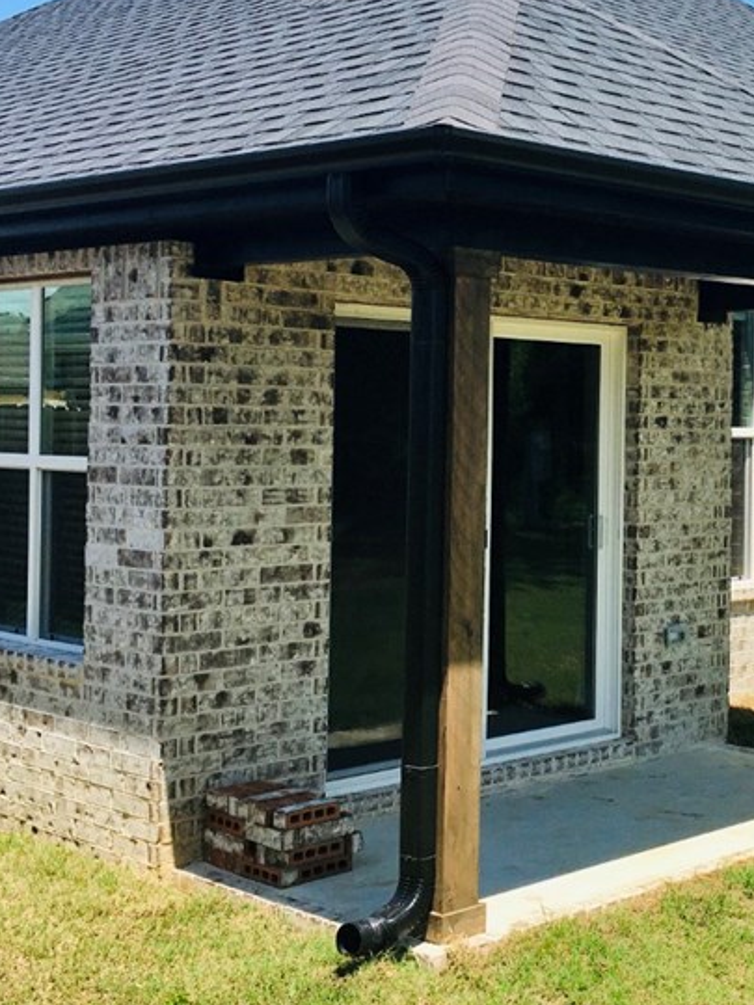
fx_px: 1597
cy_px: 441
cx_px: 709
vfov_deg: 34.9
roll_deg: -1.0
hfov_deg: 25.5
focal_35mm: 55
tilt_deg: +1.4
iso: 25
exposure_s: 1/1282
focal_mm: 4.15
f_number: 2.2
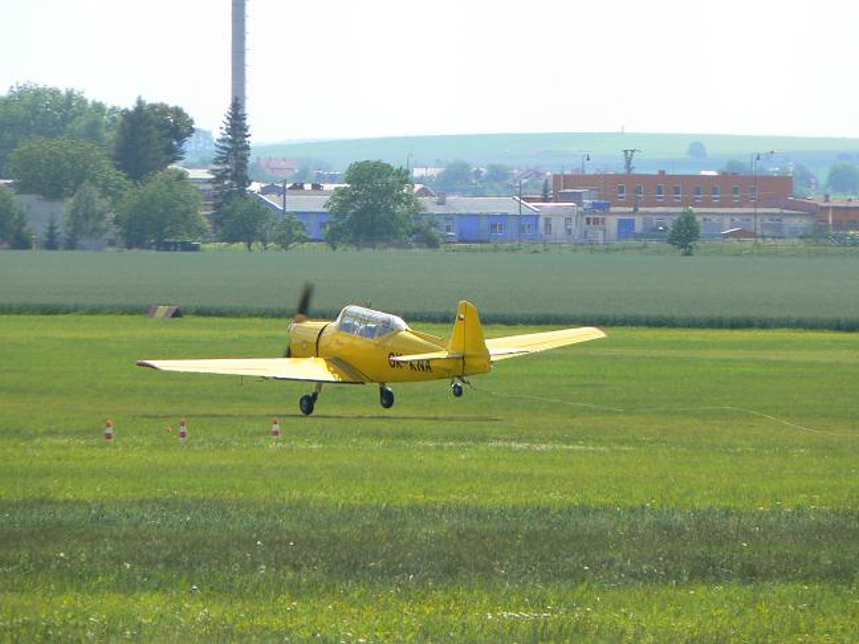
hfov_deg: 4.6
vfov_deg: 3.4
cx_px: 430
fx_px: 10720
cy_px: 322
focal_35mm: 432
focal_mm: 72
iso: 80
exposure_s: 1/400
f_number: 5.6
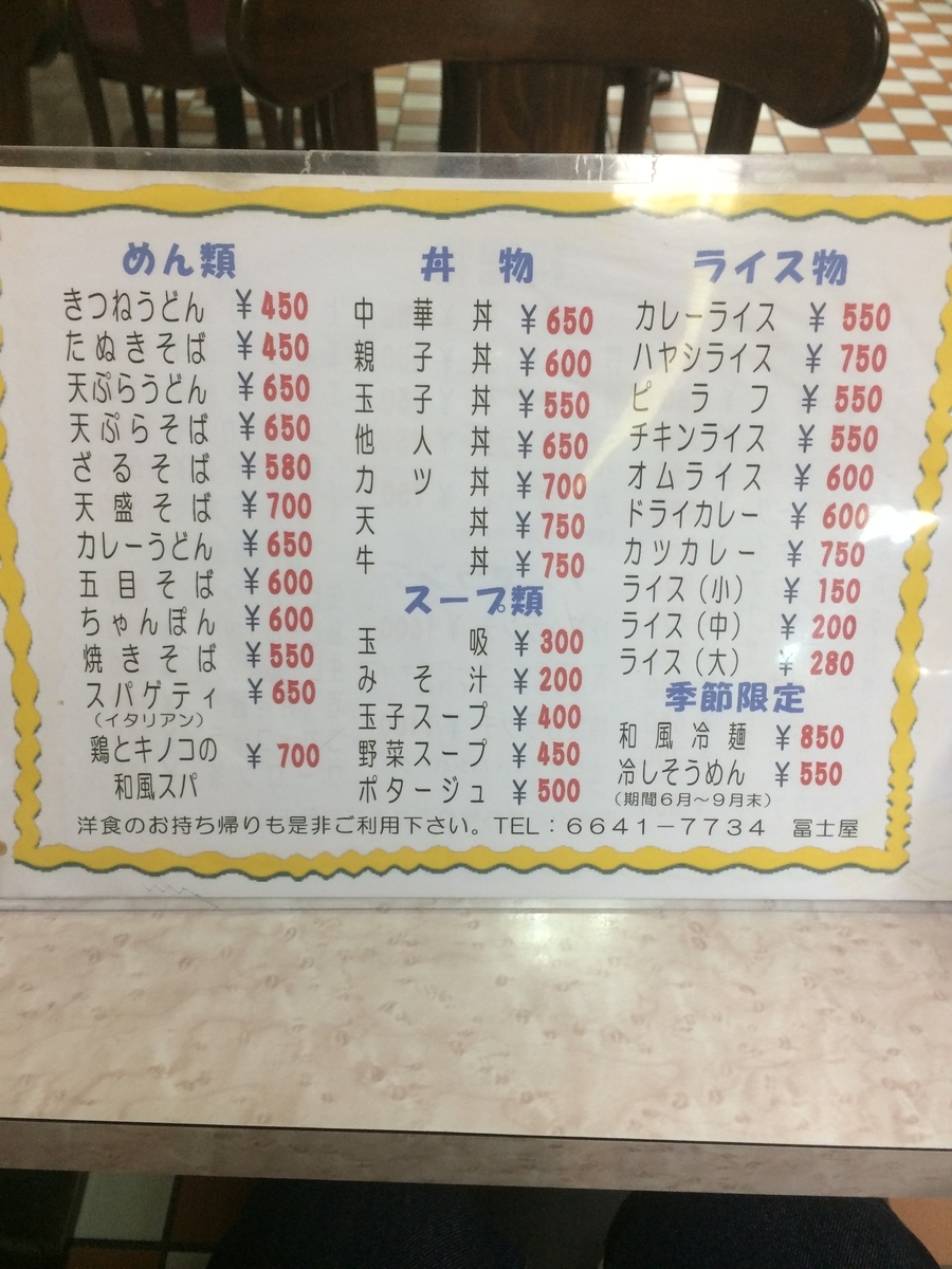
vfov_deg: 61.7
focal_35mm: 29
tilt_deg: -45.9
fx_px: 1063
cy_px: 634
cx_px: 476
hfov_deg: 48.2
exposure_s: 1/30
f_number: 2.2
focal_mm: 4.15
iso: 100
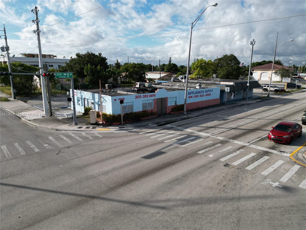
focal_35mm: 24
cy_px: 115
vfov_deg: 56.8
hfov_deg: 71.6
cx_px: 153
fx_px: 212
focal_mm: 6.72
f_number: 1.7
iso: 130
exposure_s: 1/4000
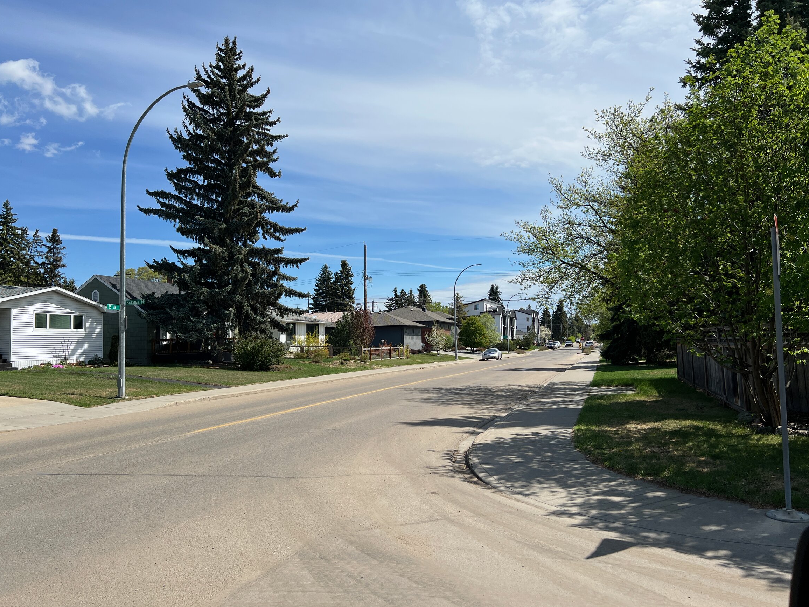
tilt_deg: +2.4
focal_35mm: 27
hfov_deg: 65.3
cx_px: 396
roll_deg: +0.9
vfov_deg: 51.3
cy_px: 298
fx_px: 631
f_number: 1.5
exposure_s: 1/6579
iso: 50
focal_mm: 5.7
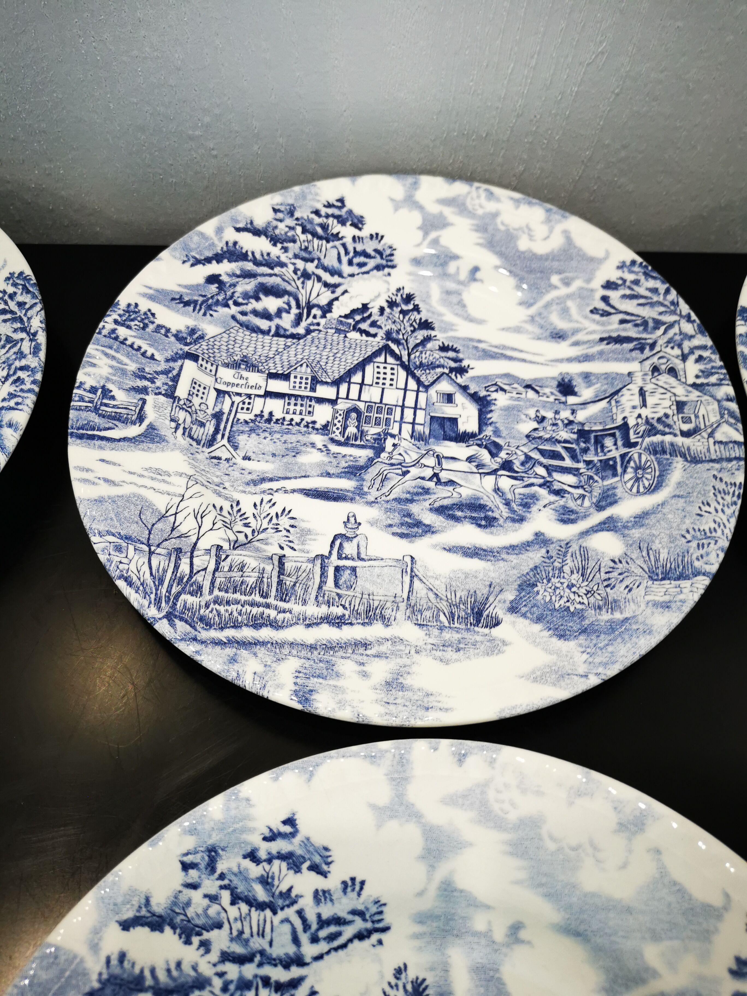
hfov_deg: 51.4
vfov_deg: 65.3
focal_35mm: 27
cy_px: 498
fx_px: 777
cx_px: 374
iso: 160
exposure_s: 1/50
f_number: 1.8
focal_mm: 5.58
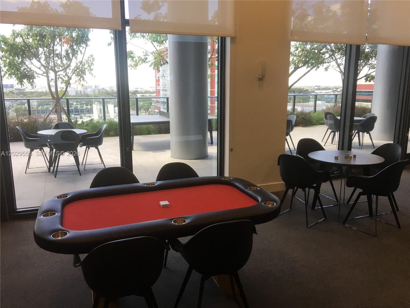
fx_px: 343
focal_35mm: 29
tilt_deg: -12.8
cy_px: 154
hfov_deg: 61.7
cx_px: 205
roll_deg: -0.6
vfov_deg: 48.2
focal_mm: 4.15
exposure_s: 1/30
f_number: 2.2
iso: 25
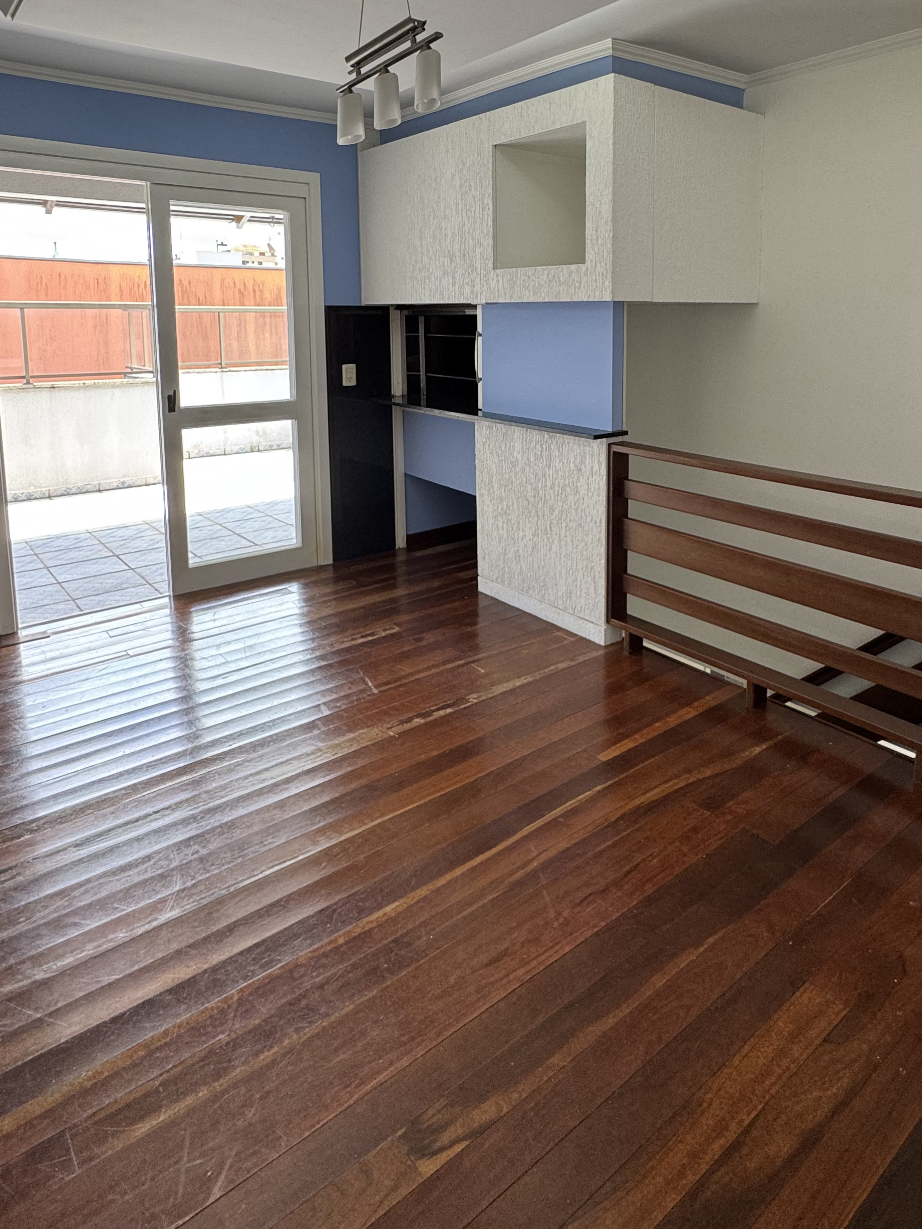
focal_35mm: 23
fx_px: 817
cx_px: 550
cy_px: 414
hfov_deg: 58.4
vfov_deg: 71.8
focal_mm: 2.22
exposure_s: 1/120
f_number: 2.2
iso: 125
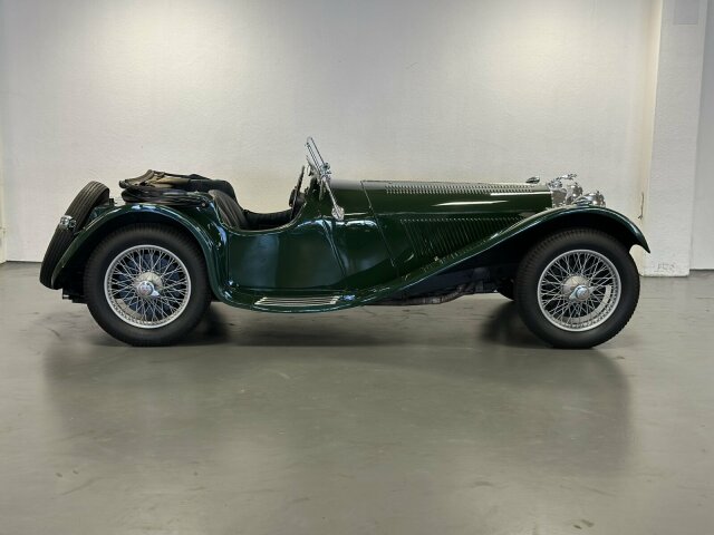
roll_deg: -0.4
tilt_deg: -10.8
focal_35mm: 48
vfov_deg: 30.3
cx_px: 357
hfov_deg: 39.7
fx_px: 990
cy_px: 268
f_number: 1.78
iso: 125
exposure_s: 1/74
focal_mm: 6.86
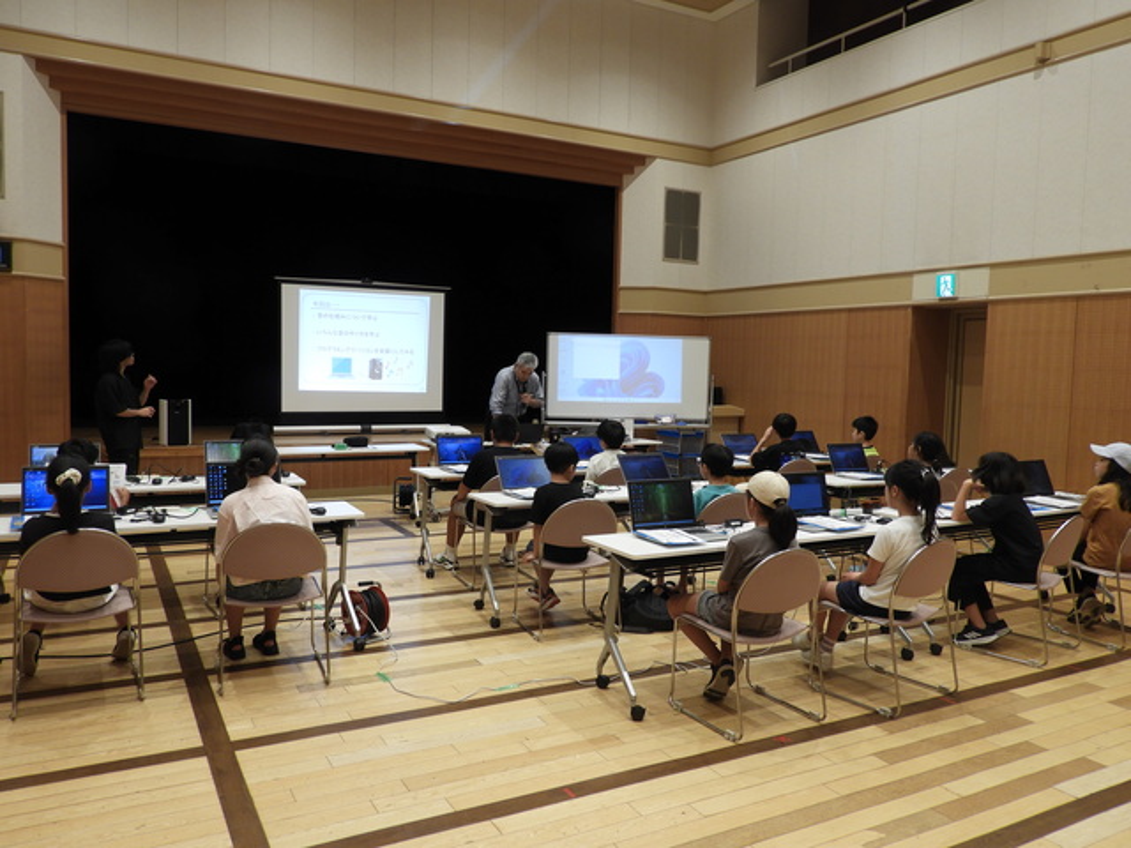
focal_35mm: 28
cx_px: 566
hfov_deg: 63.4
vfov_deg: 49.7
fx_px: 915
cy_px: 424
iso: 100
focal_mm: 5
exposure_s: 1/30
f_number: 3.5
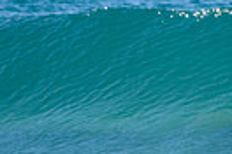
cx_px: 567
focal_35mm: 2694
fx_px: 17360
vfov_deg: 0.5
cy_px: 76
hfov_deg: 0.8
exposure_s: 1/2000
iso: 220
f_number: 5.6
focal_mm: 500
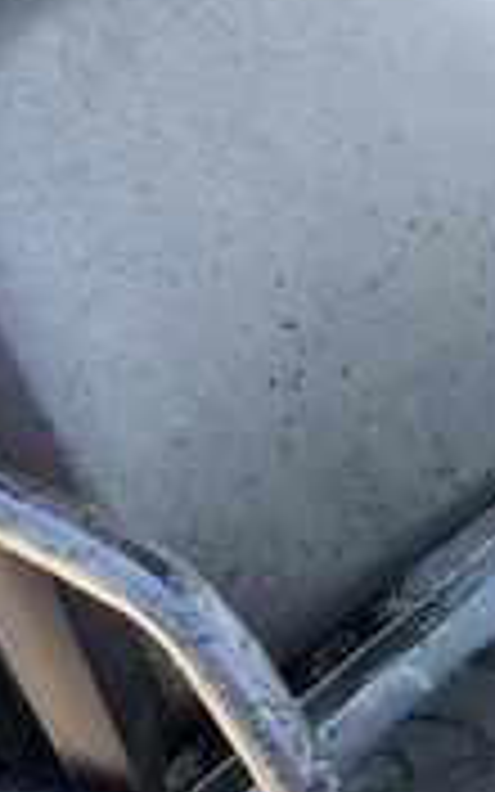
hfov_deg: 15.9
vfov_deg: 28.9
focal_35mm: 70
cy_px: 603
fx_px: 1511
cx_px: 882
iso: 25
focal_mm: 3
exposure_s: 1/172
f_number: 1.8
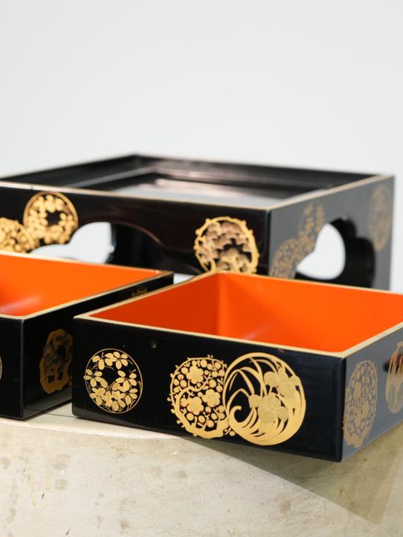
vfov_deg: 18.7
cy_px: 270
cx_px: 171
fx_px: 1630
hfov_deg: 14.1
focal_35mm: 105
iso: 1600
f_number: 4
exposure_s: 1/80
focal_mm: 72
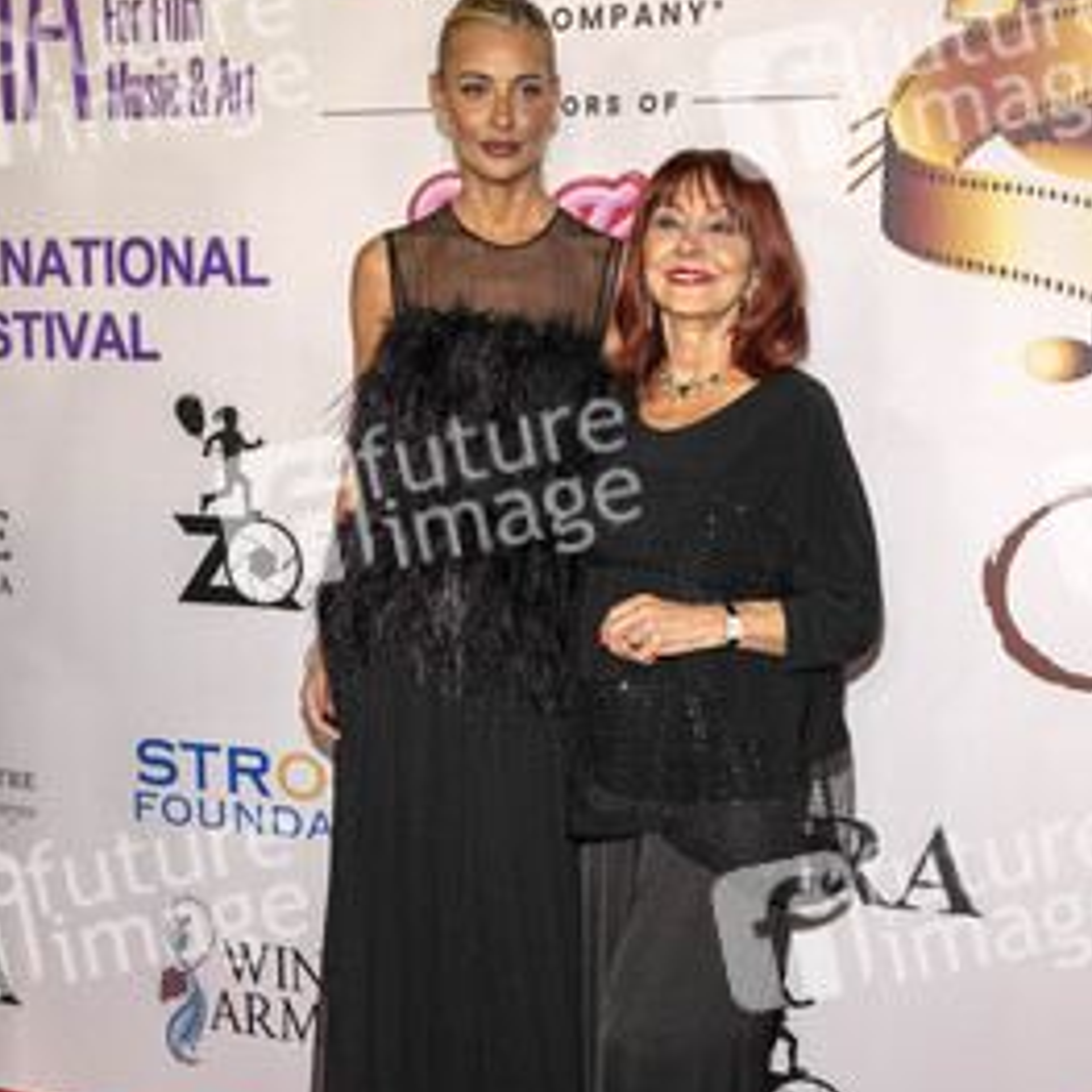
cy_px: 706
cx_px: 548
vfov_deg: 32.0
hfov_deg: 32.2
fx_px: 1892
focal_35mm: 53
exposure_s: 1/200
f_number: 6.3
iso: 800
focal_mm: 41
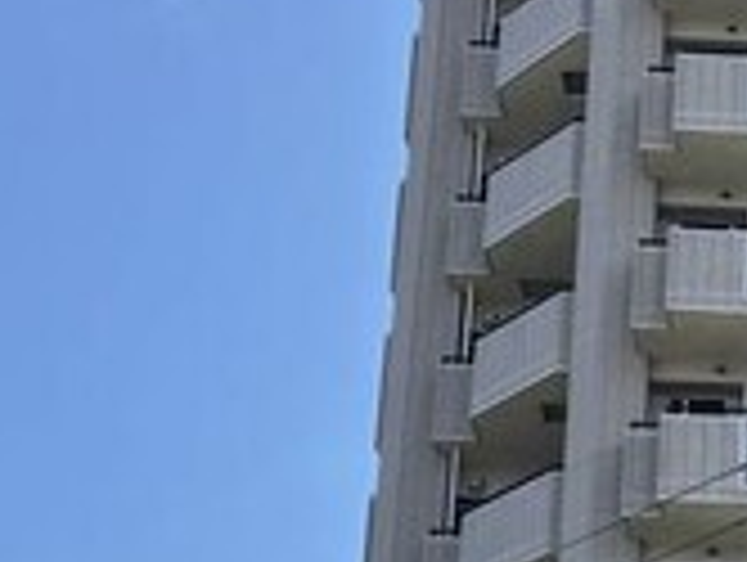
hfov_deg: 15.7
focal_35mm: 112
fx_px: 2420
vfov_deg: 12.9
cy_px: 710
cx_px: 1222
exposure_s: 1/1027
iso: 50
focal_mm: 5.96
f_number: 1.6
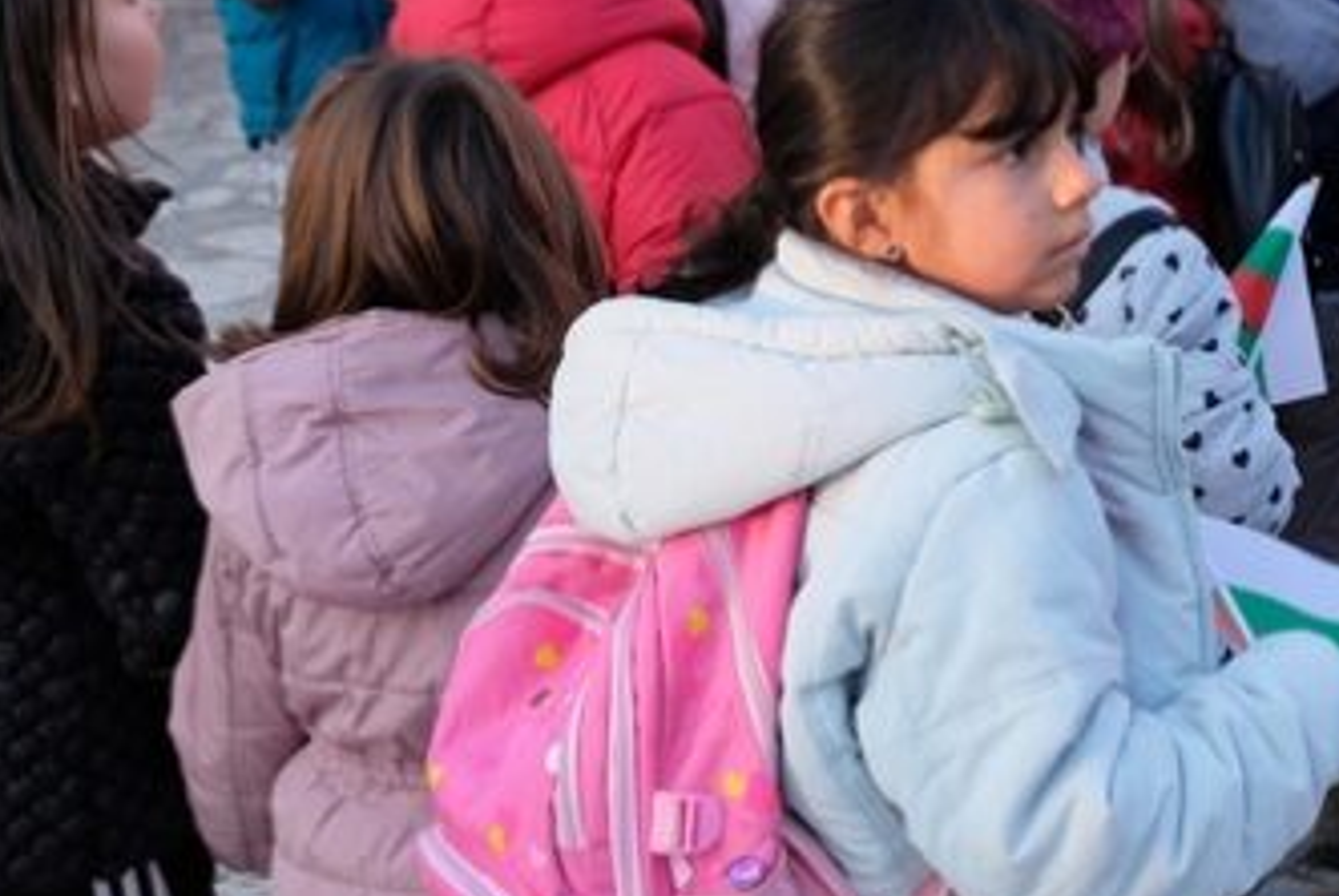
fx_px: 3276
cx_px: 1295
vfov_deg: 15.4
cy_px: 83
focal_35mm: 88
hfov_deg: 22.3
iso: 400
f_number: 4.5
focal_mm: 28.2
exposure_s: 1/160
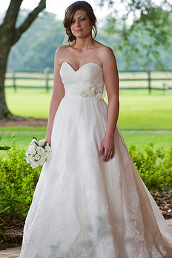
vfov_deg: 12.2
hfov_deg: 8.2
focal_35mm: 168
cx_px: 83
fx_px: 1204
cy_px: 136
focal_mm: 130
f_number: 3.5
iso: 500
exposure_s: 1/250
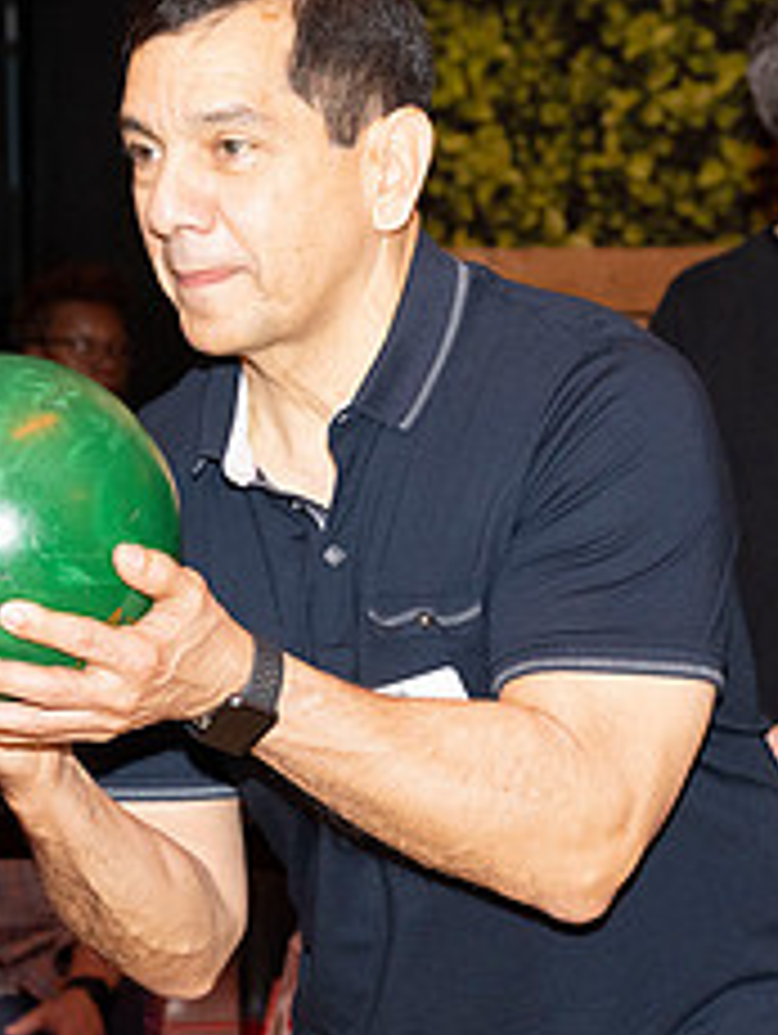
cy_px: 648
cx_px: 243
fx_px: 4726
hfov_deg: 9.4
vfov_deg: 12.5
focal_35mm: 158
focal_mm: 56
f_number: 5.6
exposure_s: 1/100
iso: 2000
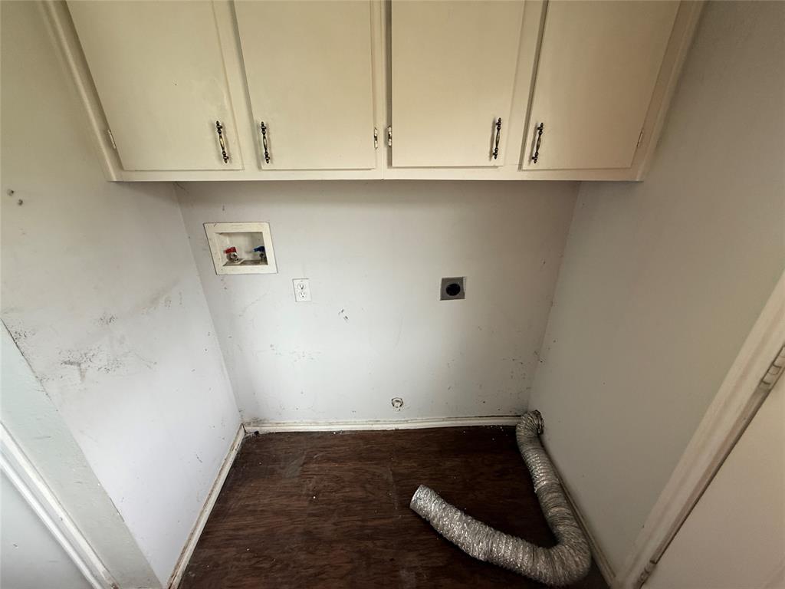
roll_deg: +1.1
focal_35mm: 14
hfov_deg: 102.1
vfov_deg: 85.7
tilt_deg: -23.9
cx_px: 392
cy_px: 294
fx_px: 317
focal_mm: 2.22
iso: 200
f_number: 2.2
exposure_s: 1/120
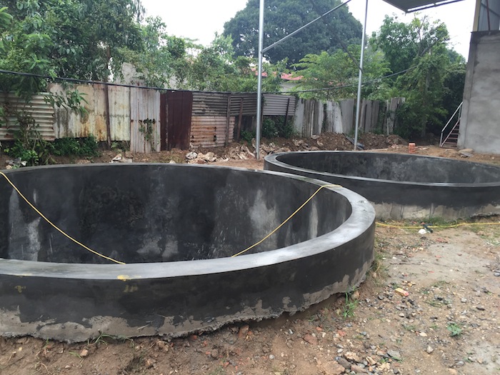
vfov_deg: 48.2
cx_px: 250
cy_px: 188
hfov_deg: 61.7
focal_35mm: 29
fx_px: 419
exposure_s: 1/120
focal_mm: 4.15
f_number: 2.2
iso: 32
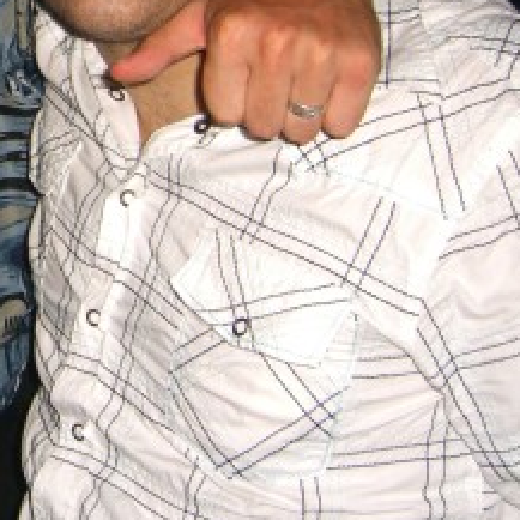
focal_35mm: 93
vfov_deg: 18.2
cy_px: 10
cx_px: -127
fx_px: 1581
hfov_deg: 17.7
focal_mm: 7.9
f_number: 2.8
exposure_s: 1/60
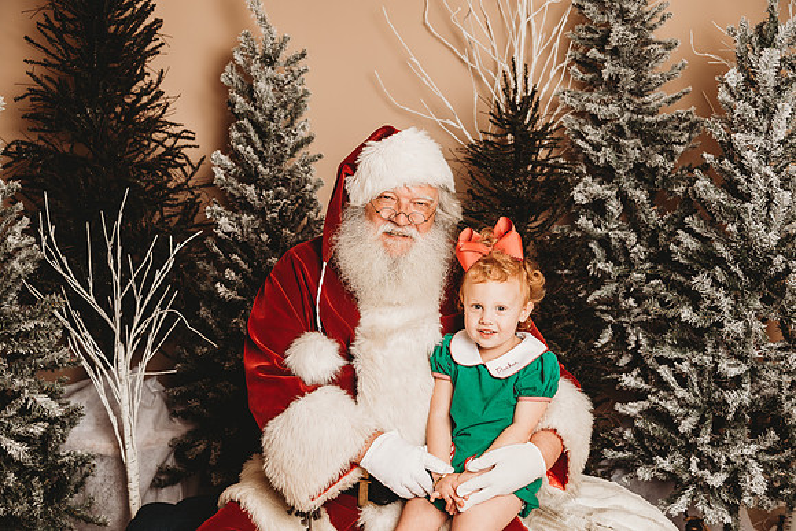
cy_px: 266
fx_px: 1062
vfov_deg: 28.1
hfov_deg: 41.1
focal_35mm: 48
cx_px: 398
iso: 100
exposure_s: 1/160
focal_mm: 48
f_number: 4
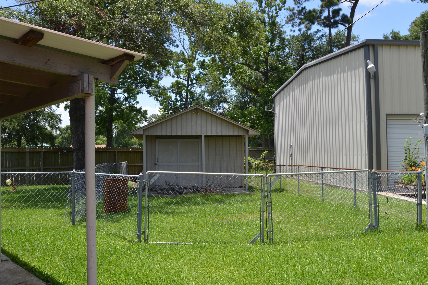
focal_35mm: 33
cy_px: 142
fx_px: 392
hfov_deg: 57.3
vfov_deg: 39.9
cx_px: 214
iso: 100
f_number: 6.3
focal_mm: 22
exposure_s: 1/160
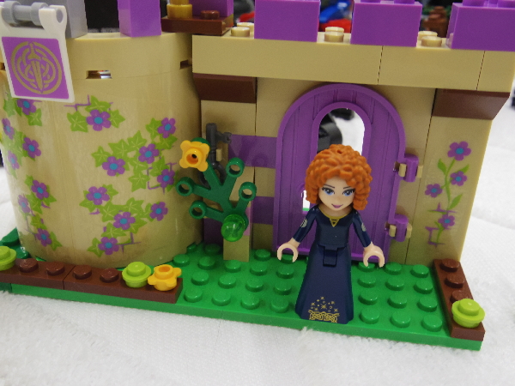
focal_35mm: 35
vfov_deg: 40.7
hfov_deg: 52.6
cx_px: 258
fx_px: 521
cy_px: 193
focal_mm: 6.3
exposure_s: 1/60
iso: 500
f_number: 4.5
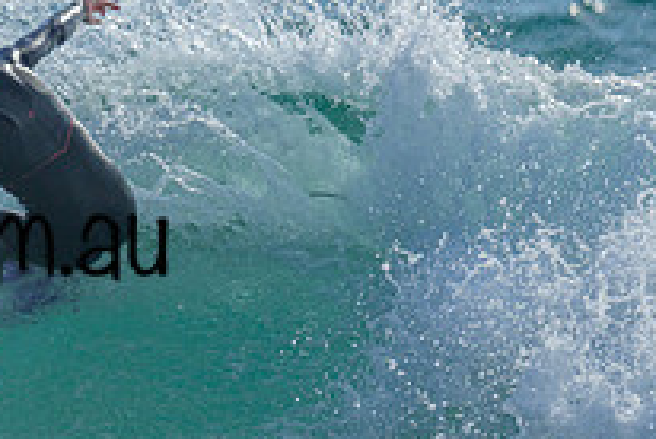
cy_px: 202
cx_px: -169
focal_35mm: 2248
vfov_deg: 0.6
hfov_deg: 0.9
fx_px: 41022
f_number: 6.3
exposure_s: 1/2000
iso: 180
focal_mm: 800
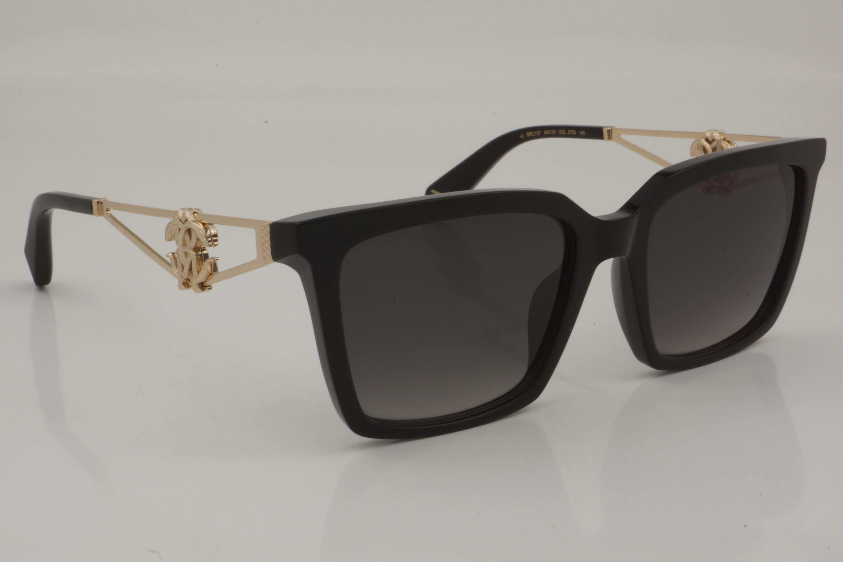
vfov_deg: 20.2
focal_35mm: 68
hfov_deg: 29.9
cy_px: 281
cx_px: 422
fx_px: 1581
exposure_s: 1/3
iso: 100
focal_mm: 45
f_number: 36
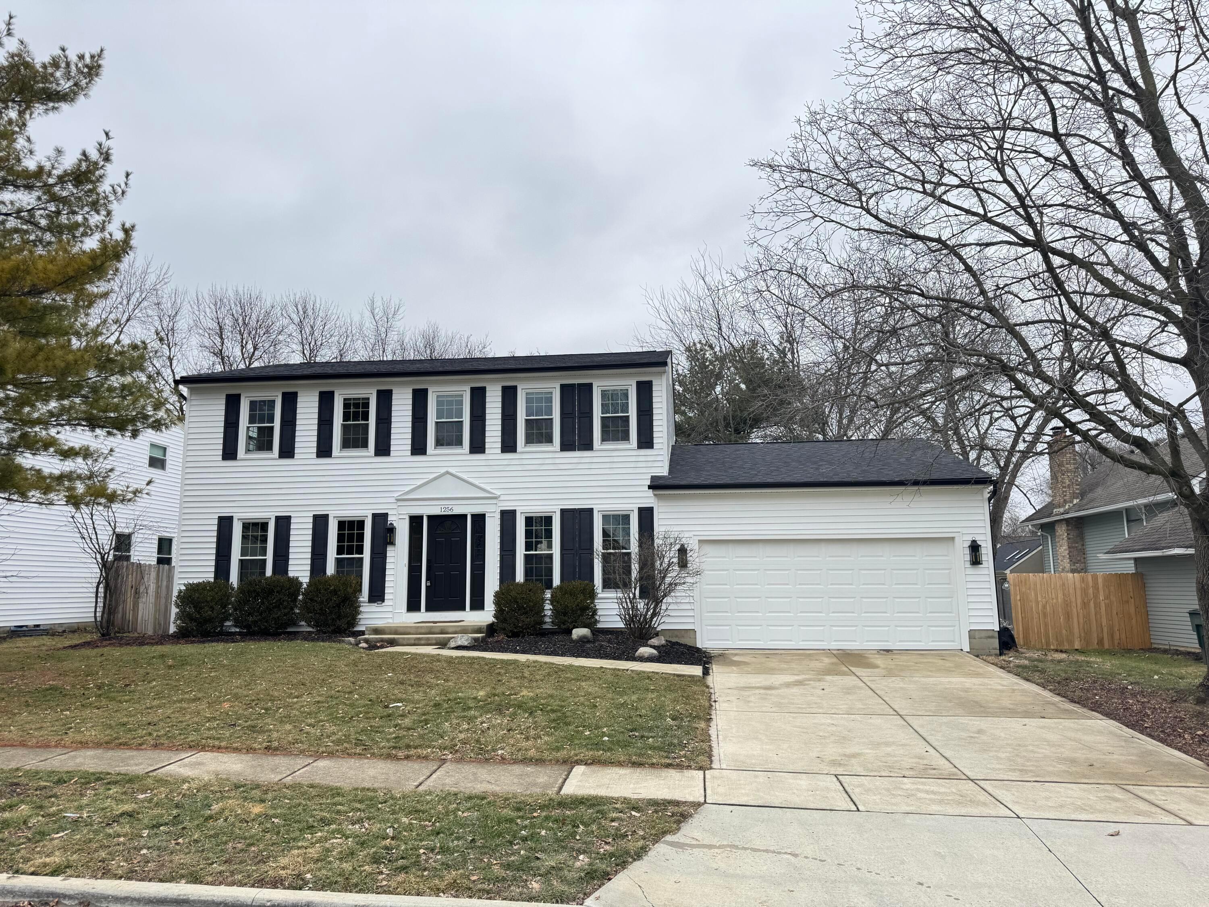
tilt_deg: +8.2
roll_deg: -0.4
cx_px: 604
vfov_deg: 56.8
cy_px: 454
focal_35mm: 24
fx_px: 838
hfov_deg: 71.6
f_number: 1.78
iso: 80
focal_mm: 6.76
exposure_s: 1/609
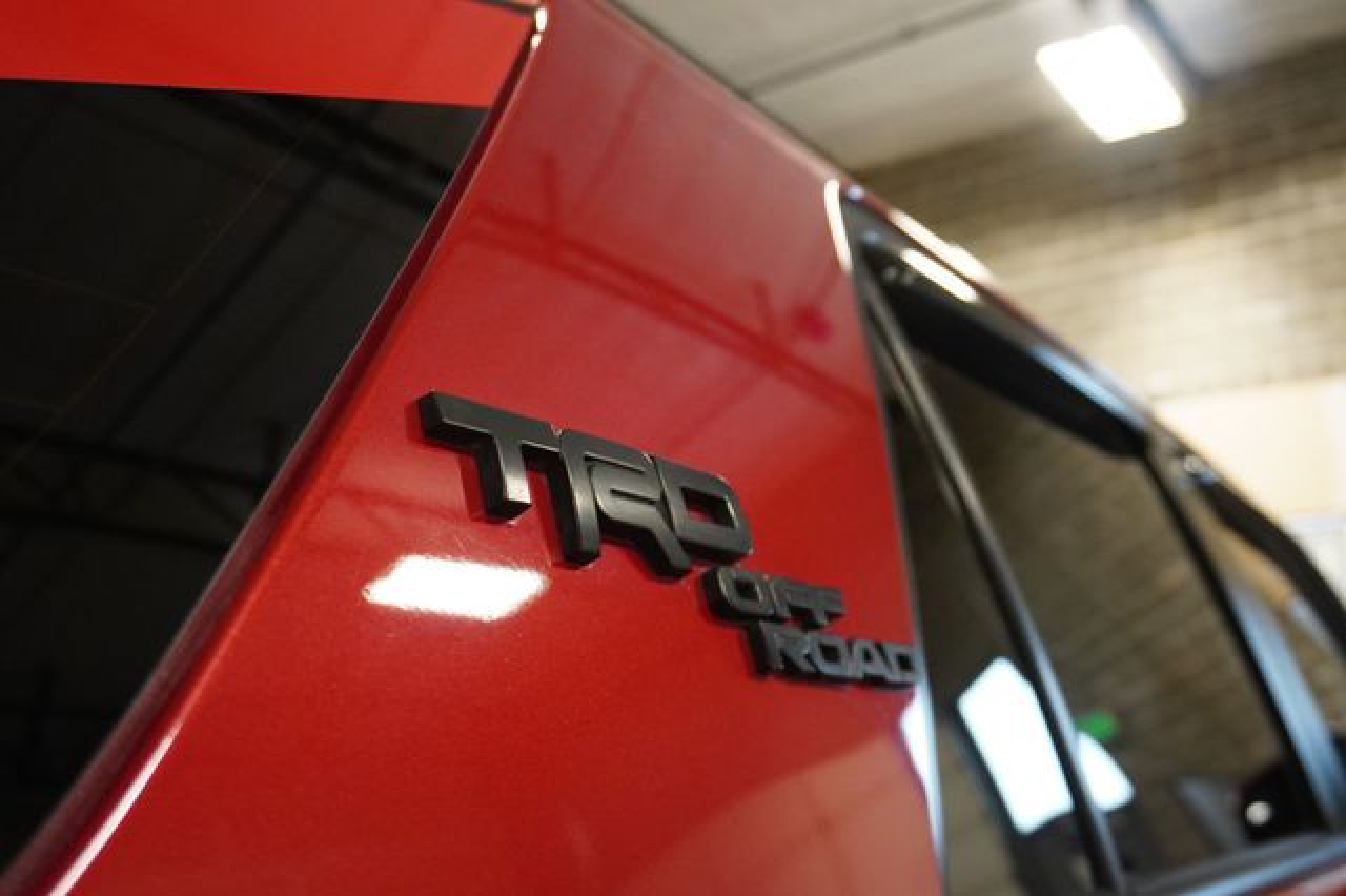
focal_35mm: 33
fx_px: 1233
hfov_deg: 57.2
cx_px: 673
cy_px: 448
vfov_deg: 39.9
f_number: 4
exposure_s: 1/60
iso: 1600
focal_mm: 22
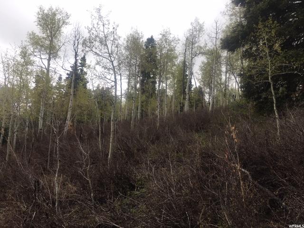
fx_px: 255
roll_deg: -4.3
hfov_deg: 61.7
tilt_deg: +4.4
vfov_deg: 48.2
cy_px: 114
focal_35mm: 29
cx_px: 152
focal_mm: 4.15
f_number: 2.2
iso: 25
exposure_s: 1/235
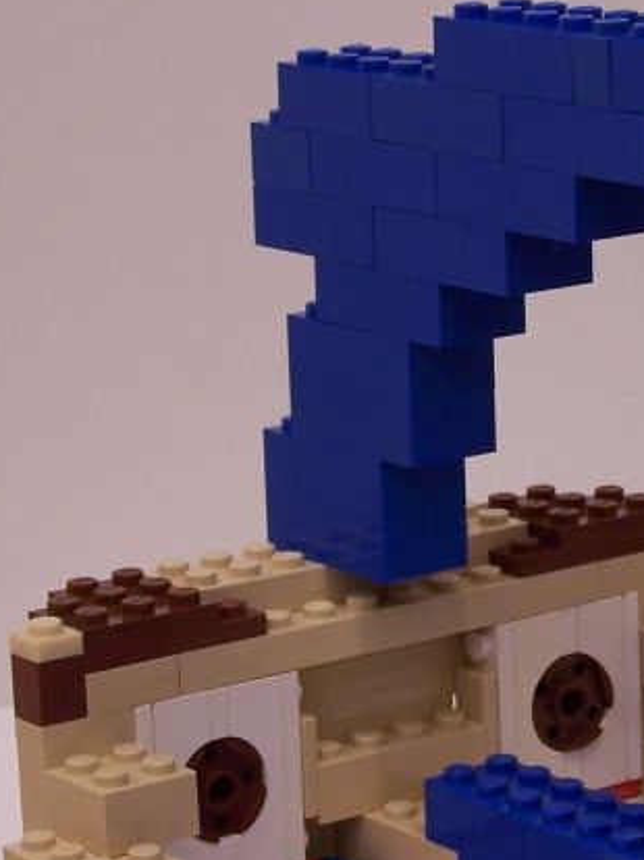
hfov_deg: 10.1
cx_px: 571
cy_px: 505
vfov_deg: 13.5
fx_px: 3625
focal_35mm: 146
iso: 80
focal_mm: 9.8
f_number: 3.1
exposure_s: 1/3
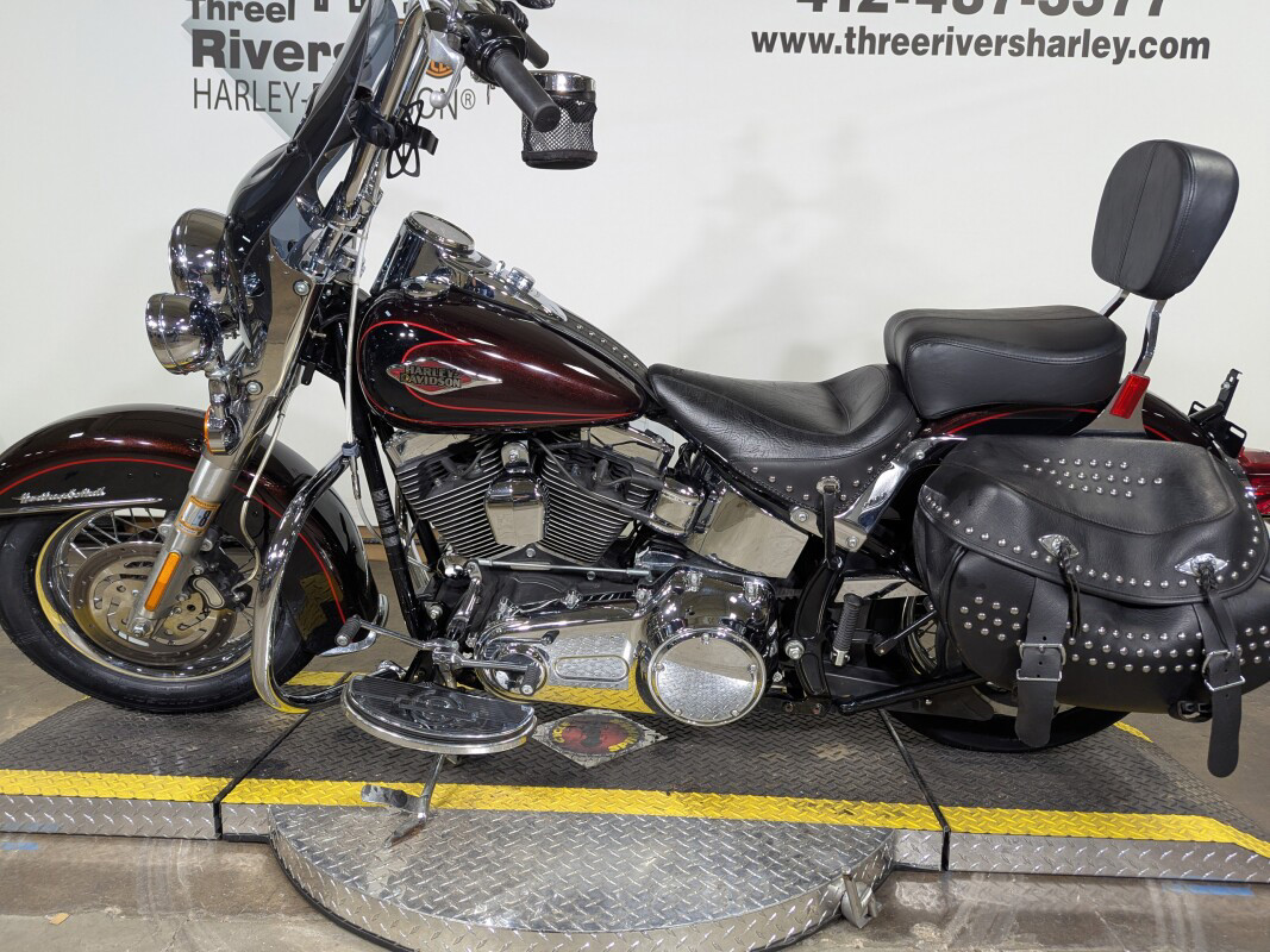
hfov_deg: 71.6
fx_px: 880
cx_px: 635
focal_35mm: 24
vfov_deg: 56.8
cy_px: 476
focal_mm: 6.81
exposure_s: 1/30
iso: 50
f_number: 1.85
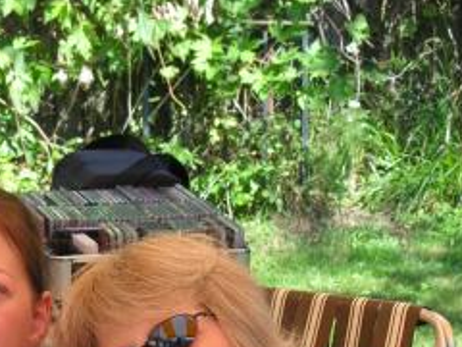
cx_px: -40
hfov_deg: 10.3
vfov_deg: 7.8
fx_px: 2522
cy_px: 337
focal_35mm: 189
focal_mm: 18
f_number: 4.7
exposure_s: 1/82.1
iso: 50
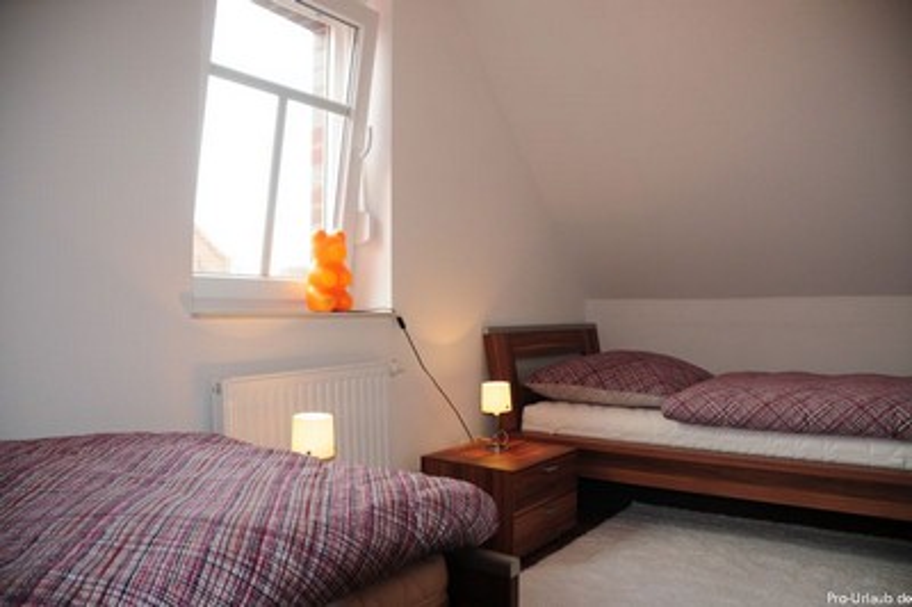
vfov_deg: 47.9
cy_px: 304
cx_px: 456
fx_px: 683
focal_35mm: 27
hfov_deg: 67.4
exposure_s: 1/125
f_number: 3.5
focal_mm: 18
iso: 200
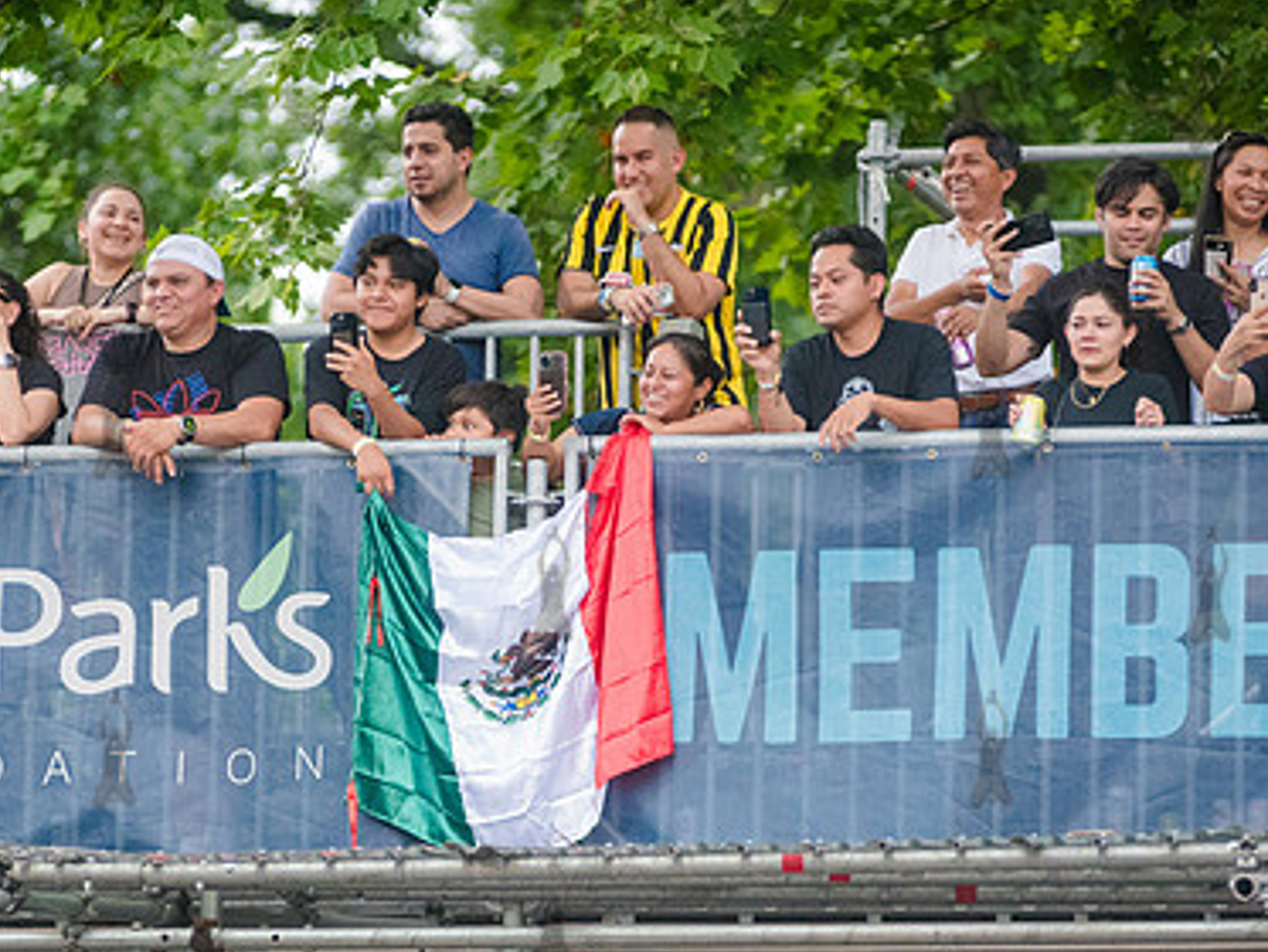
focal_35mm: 299
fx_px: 10956
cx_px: 551
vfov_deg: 5.0
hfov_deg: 6.6
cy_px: 583
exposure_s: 1/400
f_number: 3.2
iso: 4000
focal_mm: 200
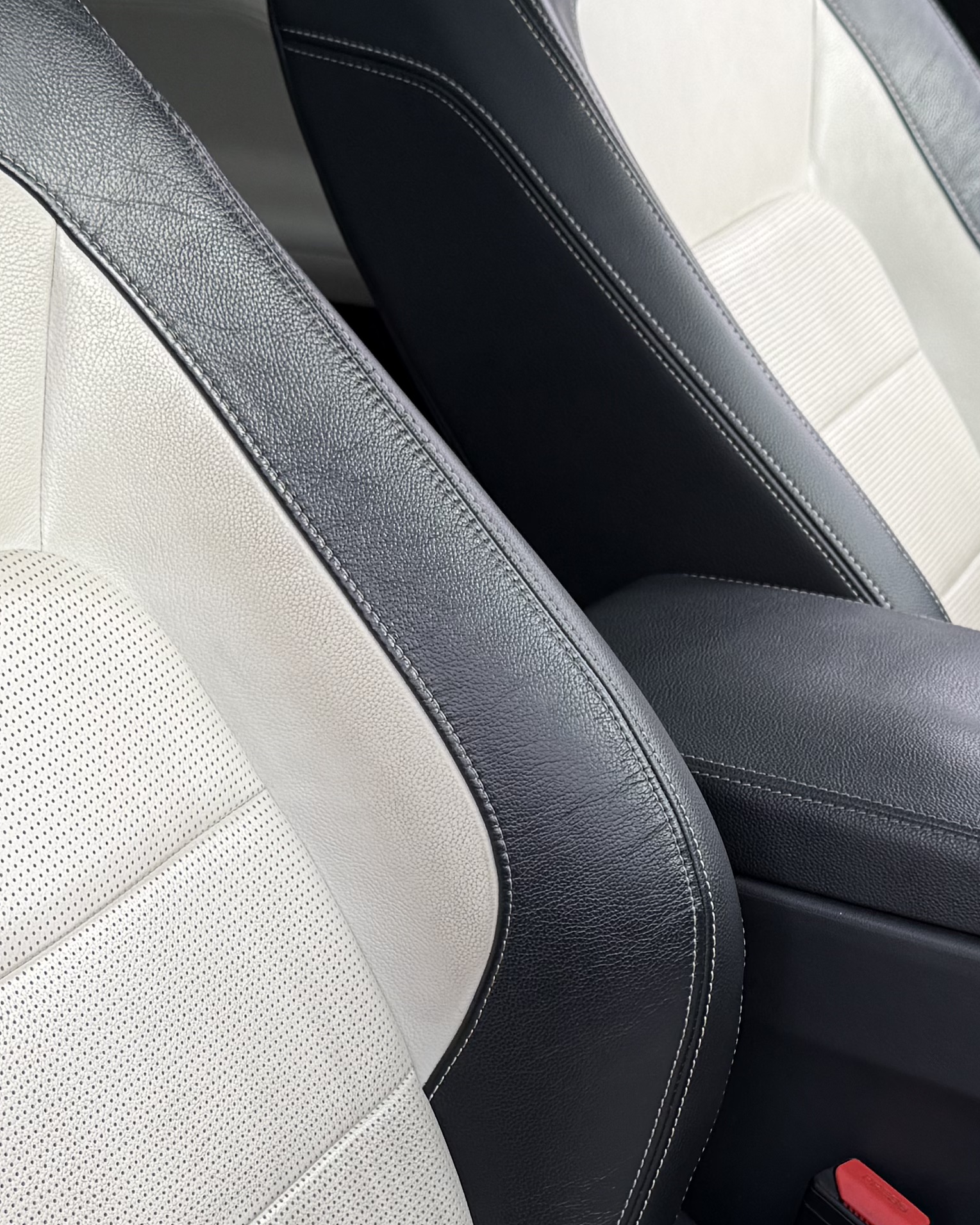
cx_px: 625
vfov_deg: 26.9
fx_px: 2538
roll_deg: +5.2
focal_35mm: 70
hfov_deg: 21.8
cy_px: 880
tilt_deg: -26.0
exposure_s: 1/491
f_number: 1.78
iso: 80
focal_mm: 6.76
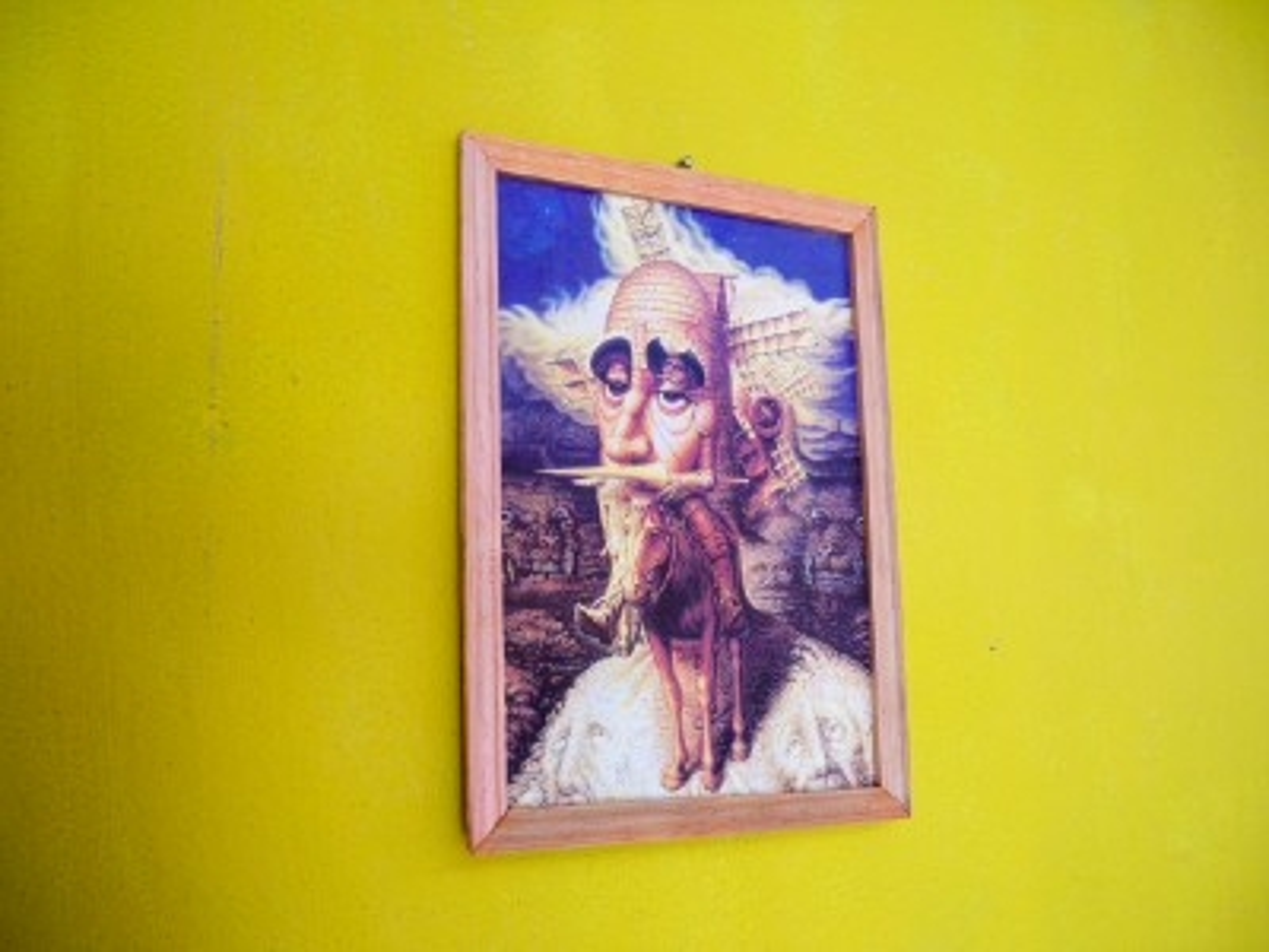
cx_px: 634
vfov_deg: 40.7
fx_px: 1283
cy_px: 476
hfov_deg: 52.6
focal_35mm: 35
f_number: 3.1
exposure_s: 1/60
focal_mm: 6.3
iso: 160
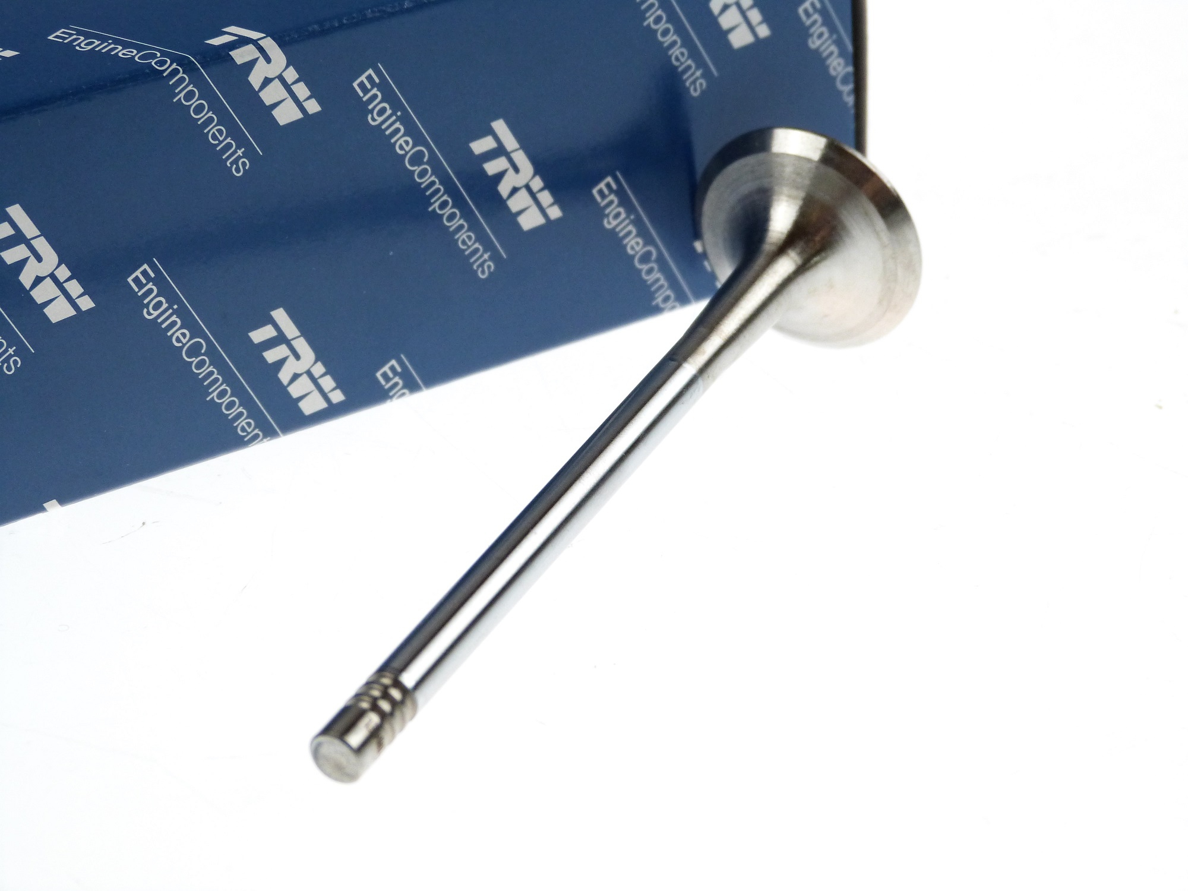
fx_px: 3672
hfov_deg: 18.4
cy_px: 446
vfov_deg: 13.8
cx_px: 594
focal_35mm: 107
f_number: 3.5
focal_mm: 19.3
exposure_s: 1/250
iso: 250
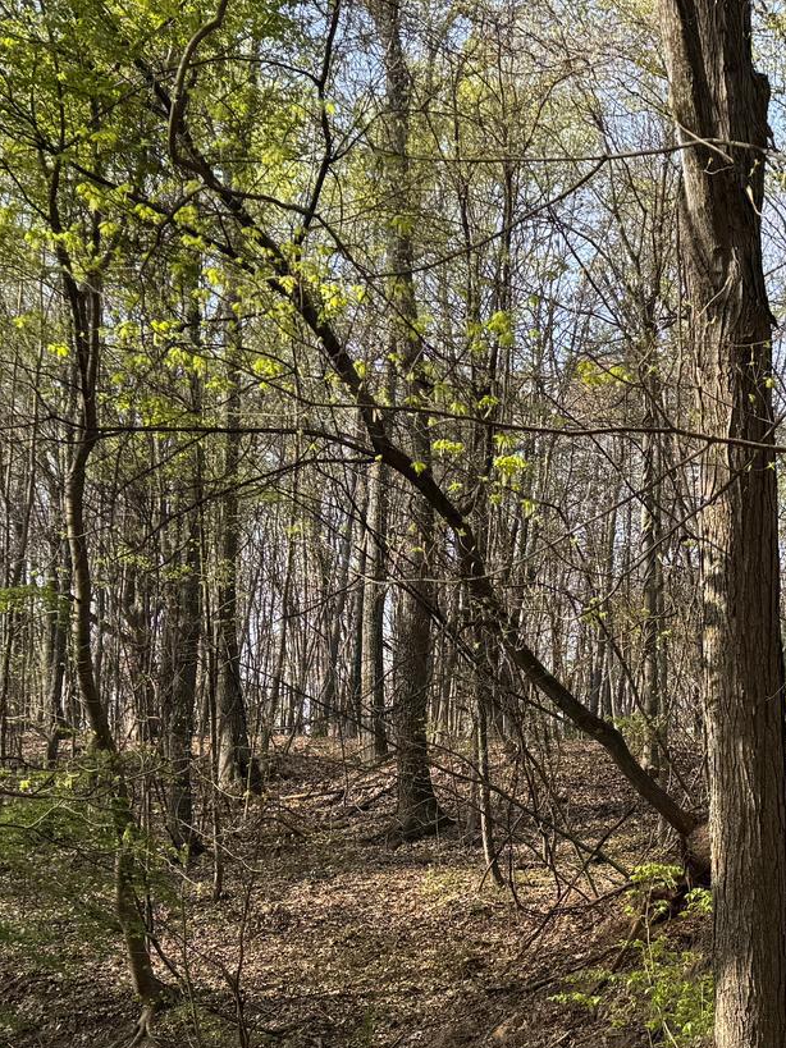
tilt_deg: +4.1
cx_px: 734
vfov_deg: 30.6
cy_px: 961
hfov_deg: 23.6
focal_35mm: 60
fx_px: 1817
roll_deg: -2.4
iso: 80
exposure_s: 1/1042
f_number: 1.78
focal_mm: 6.76
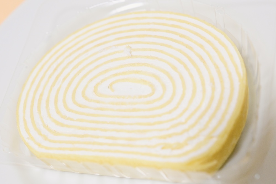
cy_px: 92
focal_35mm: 60
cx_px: 138
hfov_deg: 33.4
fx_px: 460
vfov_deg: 22.6
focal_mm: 60
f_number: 6.3
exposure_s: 1/200
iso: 6400
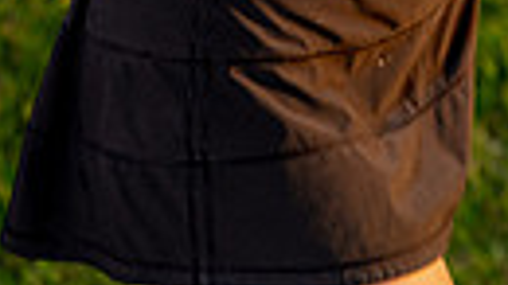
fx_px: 2935
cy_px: -523
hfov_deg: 9.9
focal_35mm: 218
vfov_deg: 5.3
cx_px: 352
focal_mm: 60
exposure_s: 1/250
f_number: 4
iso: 100
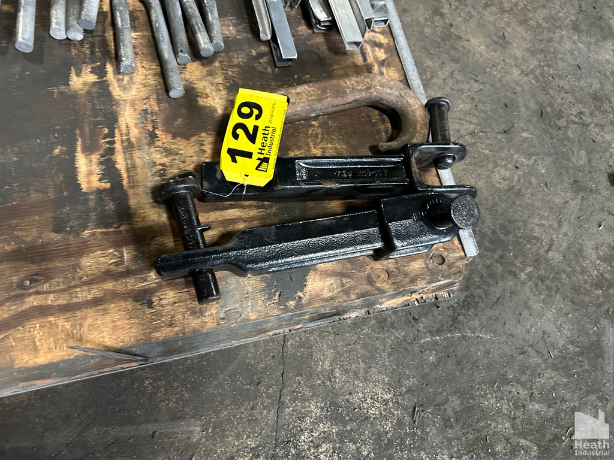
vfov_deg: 56.8
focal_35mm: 24
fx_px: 426
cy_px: 230
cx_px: 307
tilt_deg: -67.1
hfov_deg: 71.6
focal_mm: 6.86
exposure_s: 1/40
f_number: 1.78
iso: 800
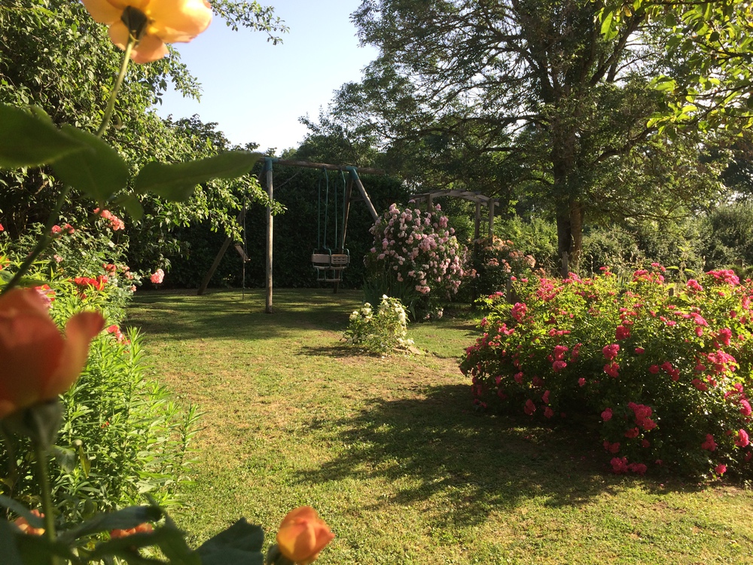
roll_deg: -2.2
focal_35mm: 29
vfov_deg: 48.2
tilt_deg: -5.0
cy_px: 282
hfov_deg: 61.7
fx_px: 631
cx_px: 376
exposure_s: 1/733
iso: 32
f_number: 2.2
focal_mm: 4.15
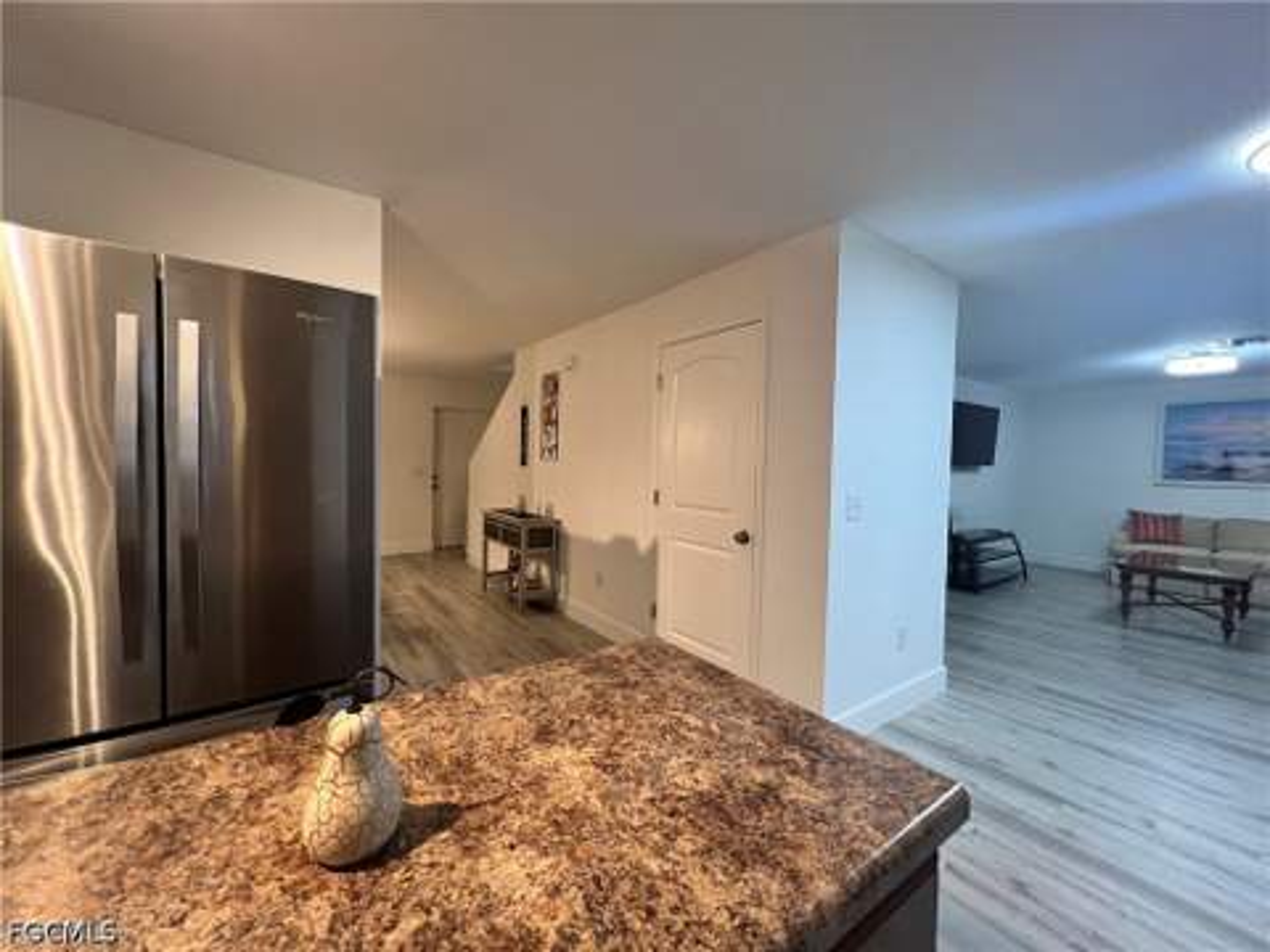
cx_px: 635
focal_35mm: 13
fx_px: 477
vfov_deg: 89.9
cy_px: 476
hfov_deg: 106.2
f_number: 1.8
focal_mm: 1.57
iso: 160
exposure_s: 1/60
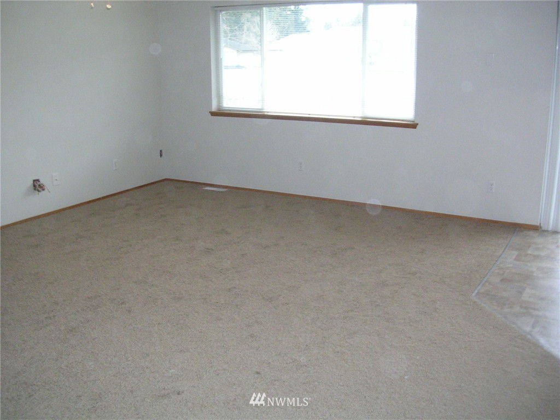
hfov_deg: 49.0
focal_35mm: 38
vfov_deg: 37.7
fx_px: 615
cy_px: 210
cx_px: 280
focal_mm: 5.8
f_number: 2.8
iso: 196
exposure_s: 1/26.9
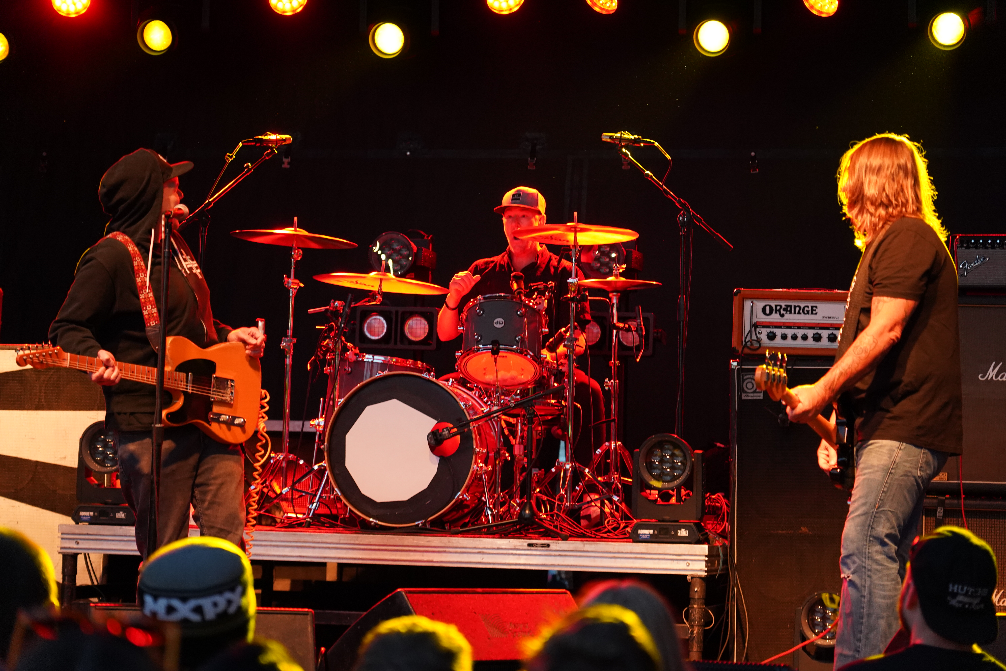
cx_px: 503
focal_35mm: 92
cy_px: 336
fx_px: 2571
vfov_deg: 14.9
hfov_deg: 22.1
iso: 4000
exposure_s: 1/160
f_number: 4
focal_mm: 92
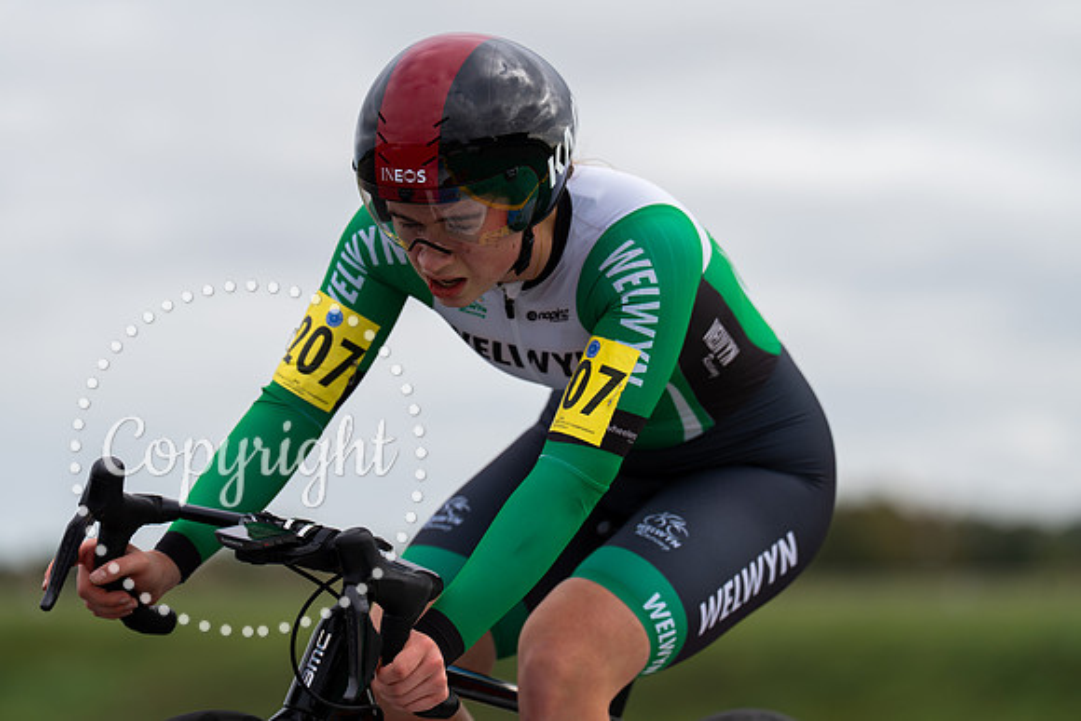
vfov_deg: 7.0
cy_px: 360
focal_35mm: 197
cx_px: 540
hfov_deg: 10.4
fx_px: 5917
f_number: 3.5
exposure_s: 1/1000
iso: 125
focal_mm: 197
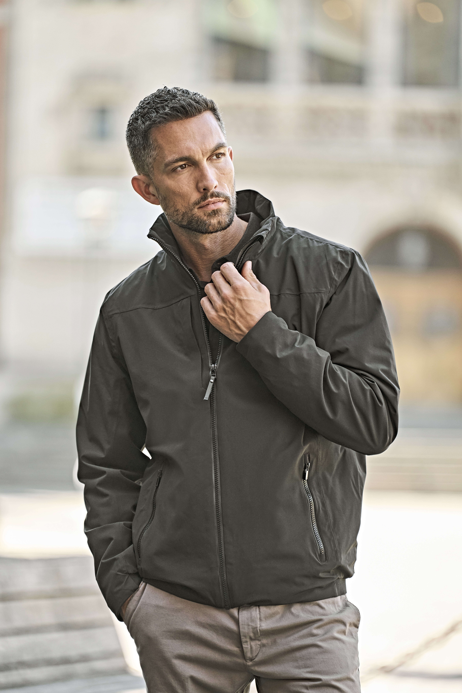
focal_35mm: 200
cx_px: 231
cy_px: 346
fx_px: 3850
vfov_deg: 10.3
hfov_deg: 6.9
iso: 800
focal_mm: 200
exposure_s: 1/800
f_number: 2.8
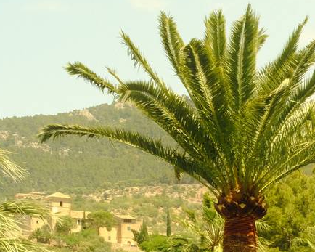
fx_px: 1193
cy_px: 297
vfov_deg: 11.8
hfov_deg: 13.5
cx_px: 560
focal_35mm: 128
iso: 640
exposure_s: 1/350
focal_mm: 24.7
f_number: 11
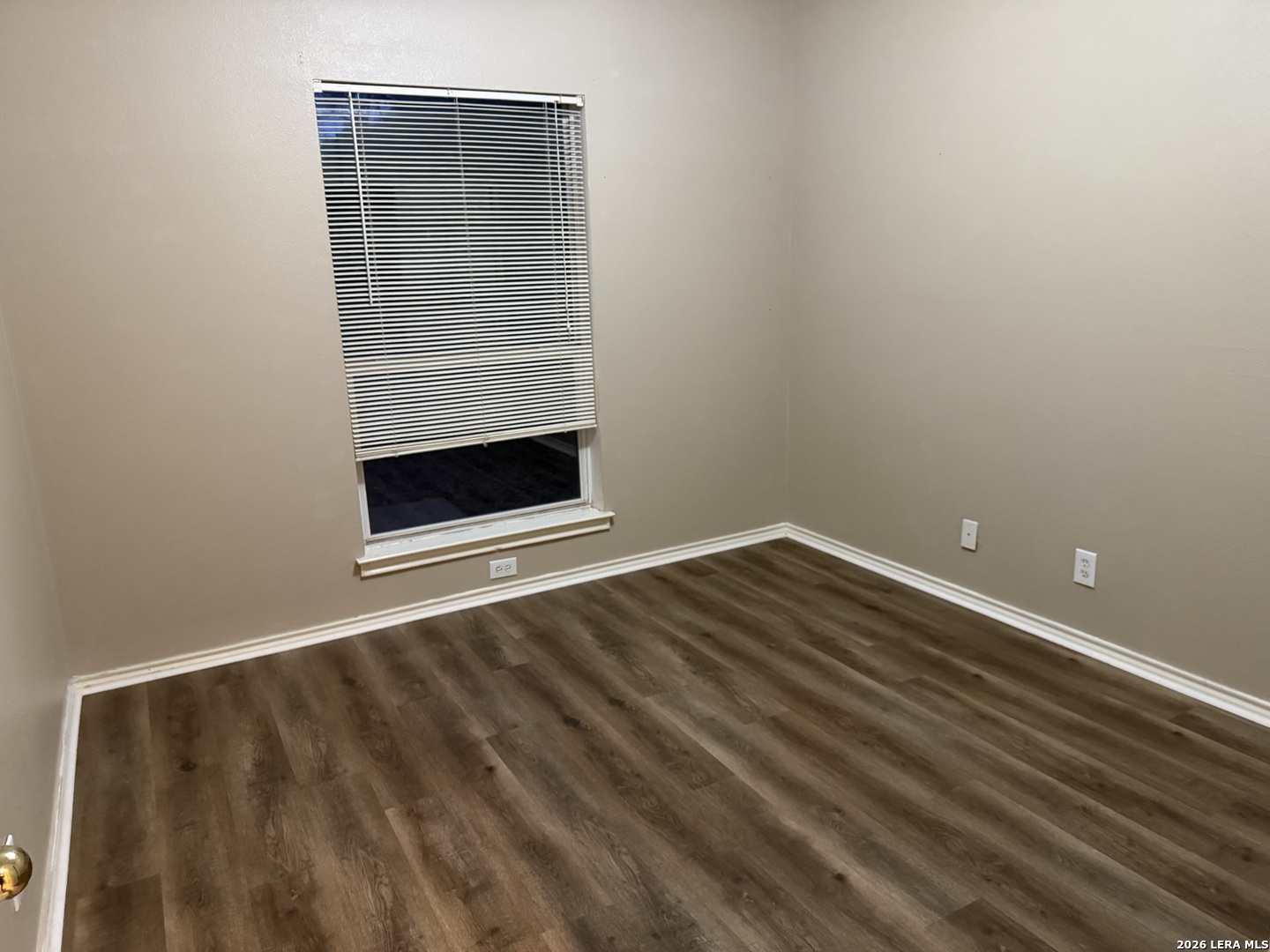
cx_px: 635
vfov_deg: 56.8
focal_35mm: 24
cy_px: 476
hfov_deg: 71.6
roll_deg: +2.4
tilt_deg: -12.5
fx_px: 881
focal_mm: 6.76
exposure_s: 1/40
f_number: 1.78
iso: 800
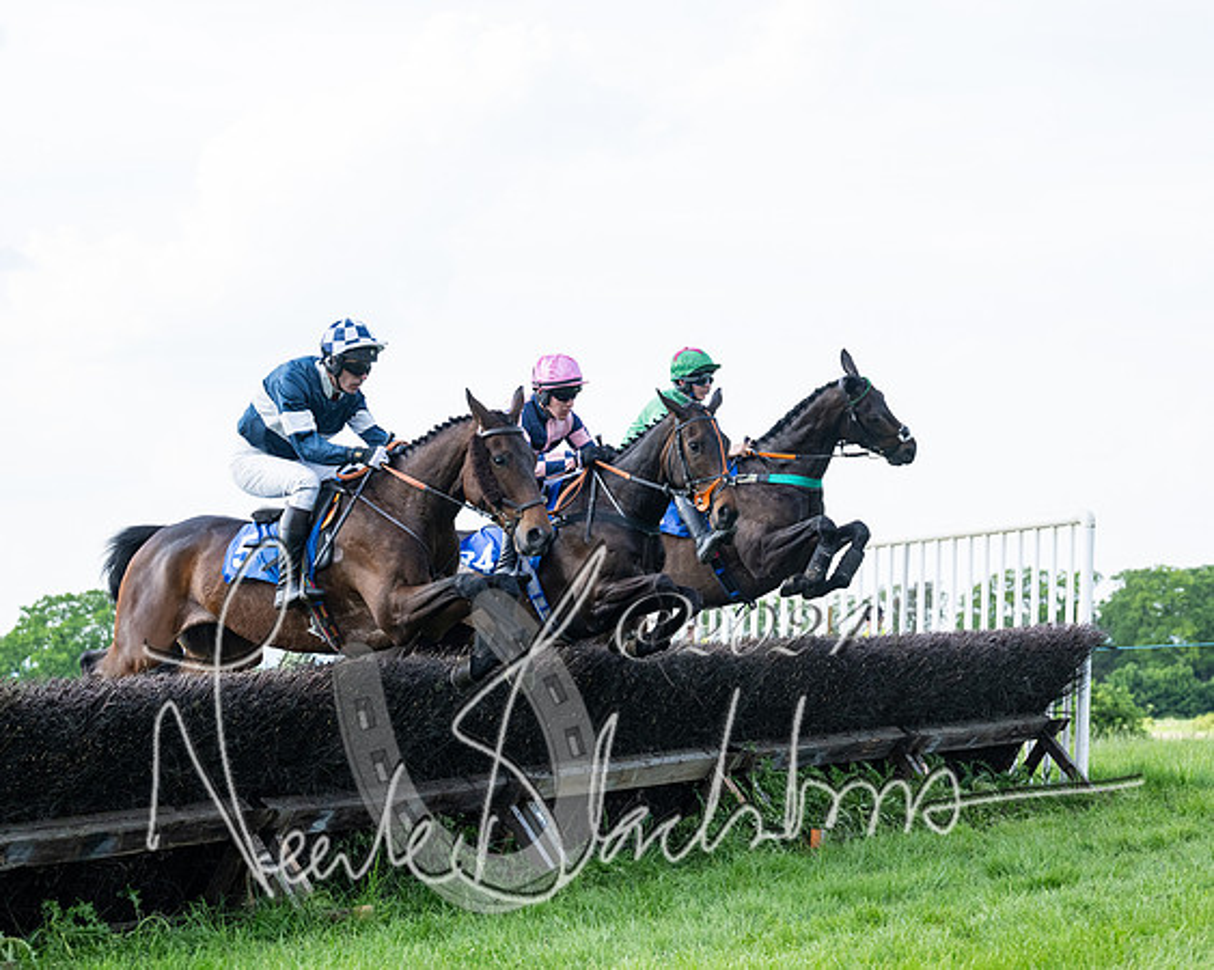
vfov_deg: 19.4
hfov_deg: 24.2
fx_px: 2833
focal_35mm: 79
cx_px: 607
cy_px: 485
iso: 1000
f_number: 4
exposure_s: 1/4000
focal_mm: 70
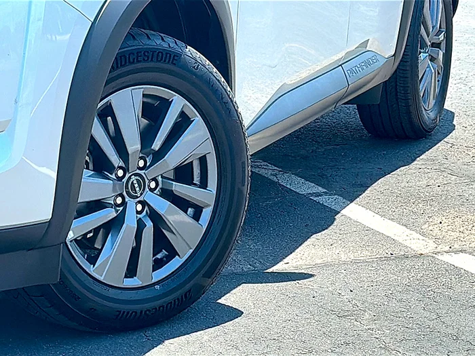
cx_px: 238
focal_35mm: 100
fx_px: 1372
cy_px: 178
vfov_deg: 14.8
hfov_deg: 19.6
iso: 100
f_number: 1.78
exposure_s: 1/2370
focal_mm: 6.86
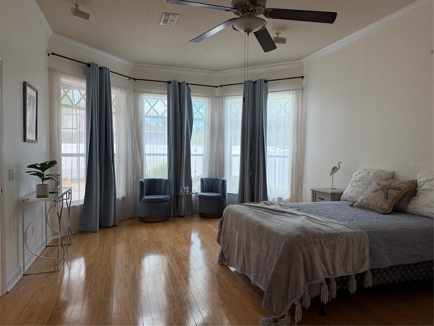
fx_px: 301
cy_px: 163
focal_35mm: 24
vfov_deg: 56.8
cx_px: 217
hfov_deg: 71.6
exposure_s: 1/203
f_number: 1.78
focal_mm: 6.76
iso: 125
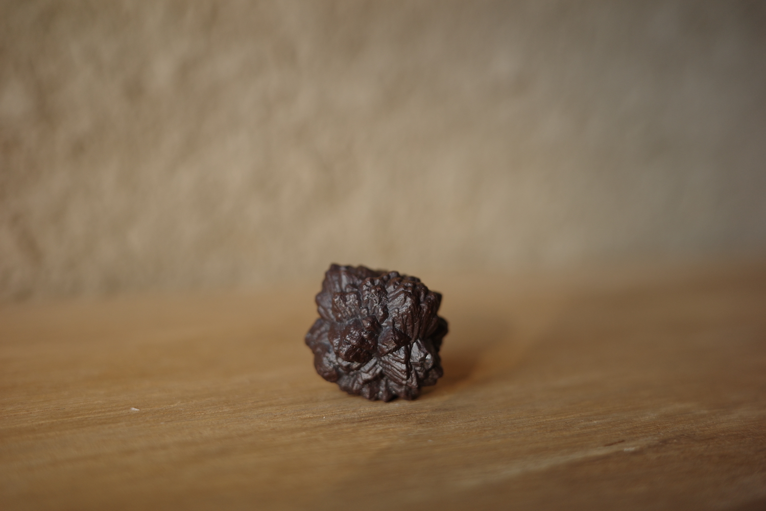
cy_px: 256
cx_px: 383
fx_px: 851
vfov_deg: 33.4
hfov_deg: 48.5
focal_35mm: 40
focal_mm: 26
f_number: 2.8
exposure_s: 1/100
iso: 200
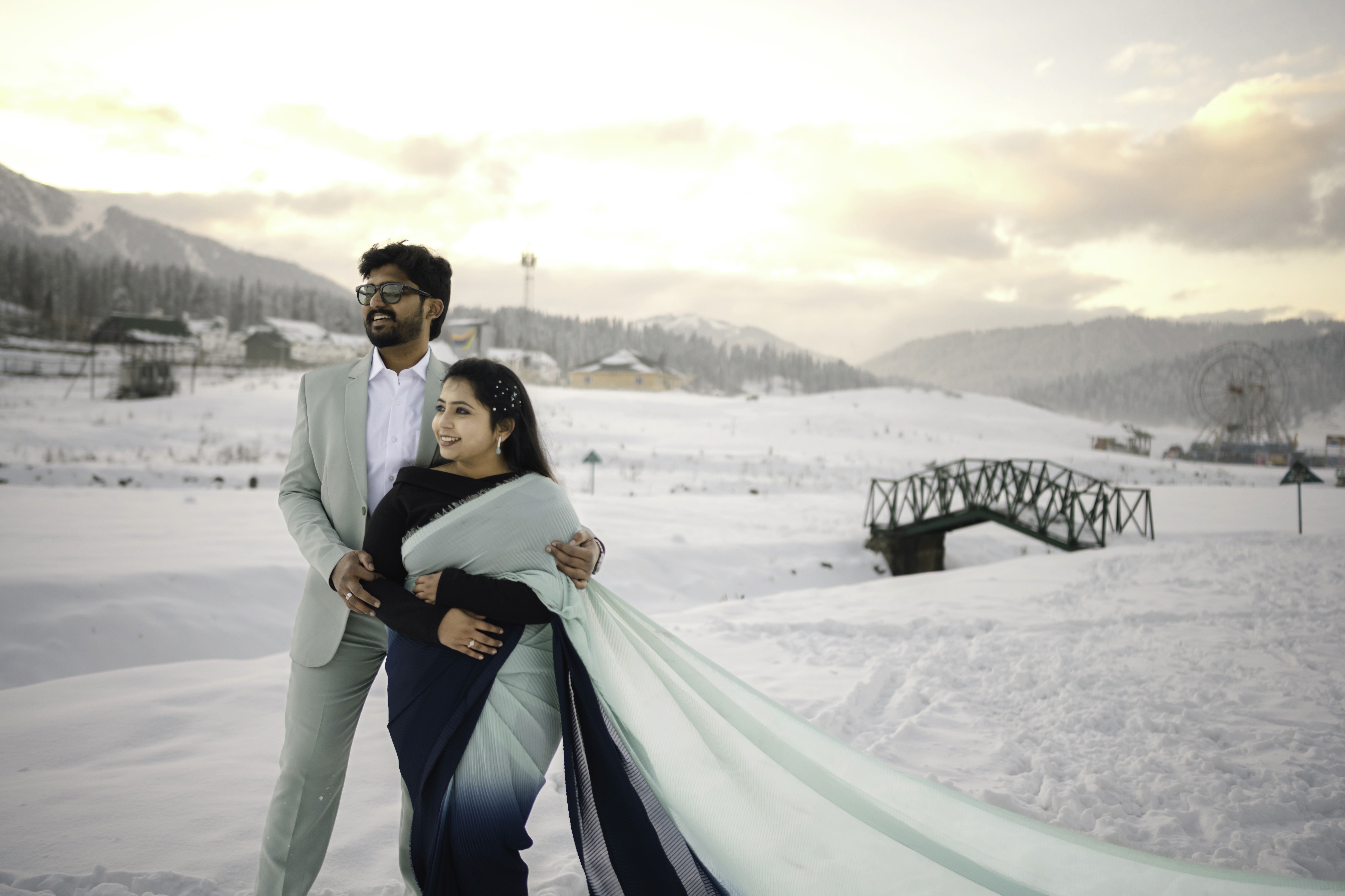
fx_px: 1308
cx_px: 672
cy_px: 448
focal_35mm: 35
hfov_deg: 54.4
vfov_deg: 37.9
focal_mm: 35
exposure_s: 1/500
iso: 64
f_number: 1.8
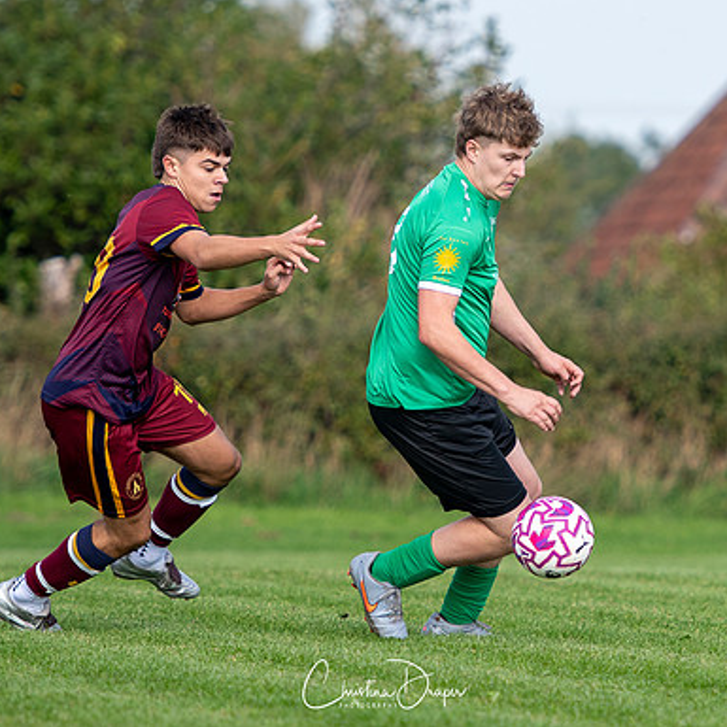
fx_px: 11880
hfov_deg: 3.5
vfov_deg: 3.5
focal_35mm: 500
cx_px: 567
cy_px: 319
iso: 200
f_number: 2.8
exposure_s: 1/1600
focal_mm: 170
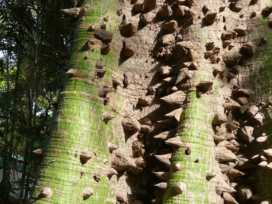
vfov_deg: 30.8
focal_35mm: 47
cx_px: 162
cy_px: 88
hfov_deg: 40.3
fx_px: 369
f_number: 2.8
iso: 80
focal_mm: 5.2
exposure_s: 1/320
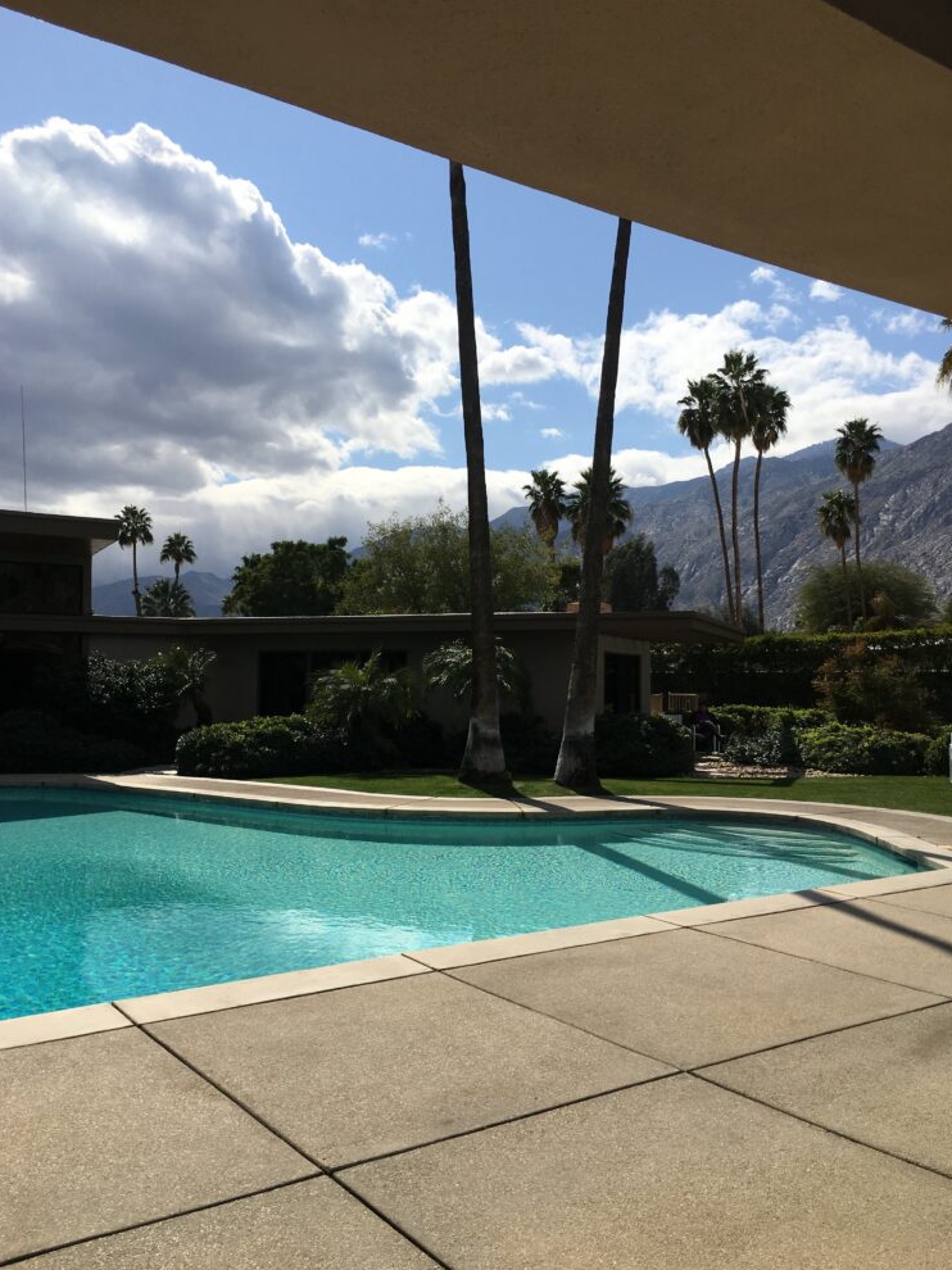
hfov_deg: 46.8
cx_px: 463
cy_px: 636
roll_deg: +0.7
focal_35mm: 30
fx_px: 1101
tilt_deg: +2.4
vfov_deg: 60.0
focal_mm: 4.15
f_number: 2.2
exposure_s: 1/4274
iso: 25
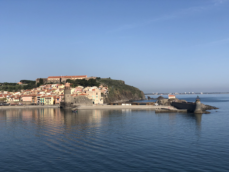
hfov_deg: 36.8
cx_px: 114
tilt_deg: +2.2
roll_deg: +1.5
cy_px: 86
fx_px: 344
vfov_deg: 28.0
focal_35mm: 52
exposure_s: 1/1548
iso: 16
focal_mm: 6
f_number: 2.4
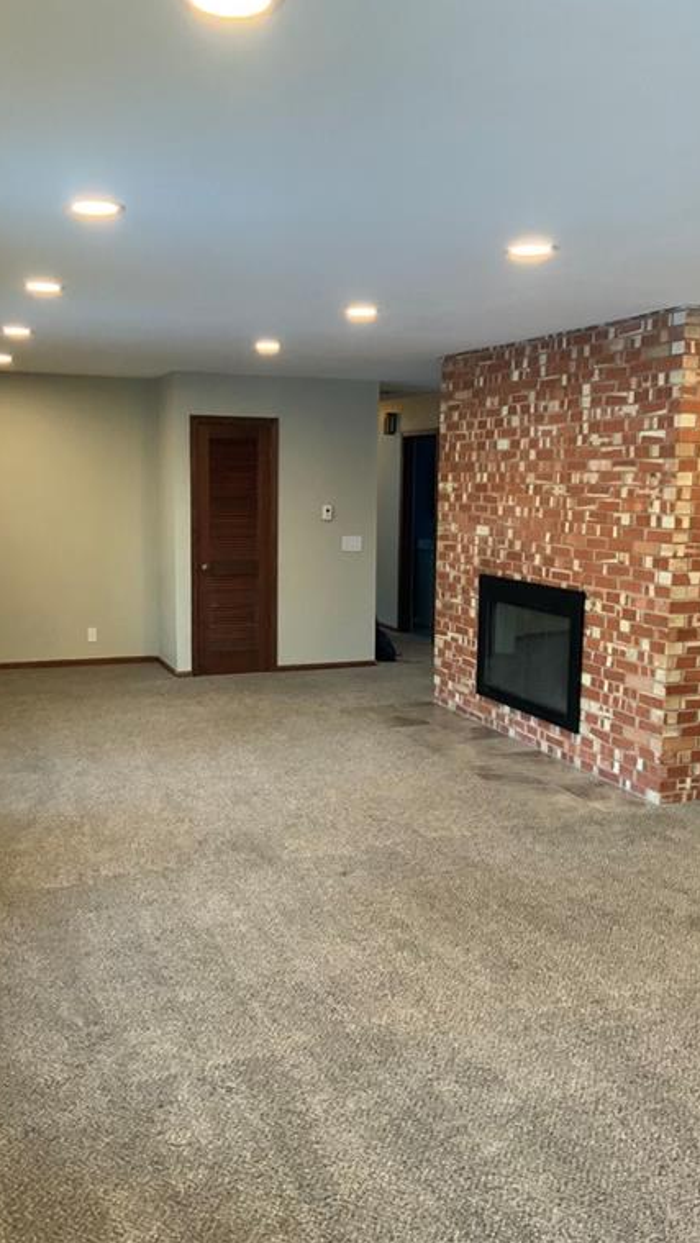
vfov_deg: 61.0
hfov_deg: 36.6
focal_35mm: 32
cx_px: 298
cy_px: 615
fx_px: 1055
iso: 200
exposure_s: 1/60
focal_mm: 3
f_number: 1.8
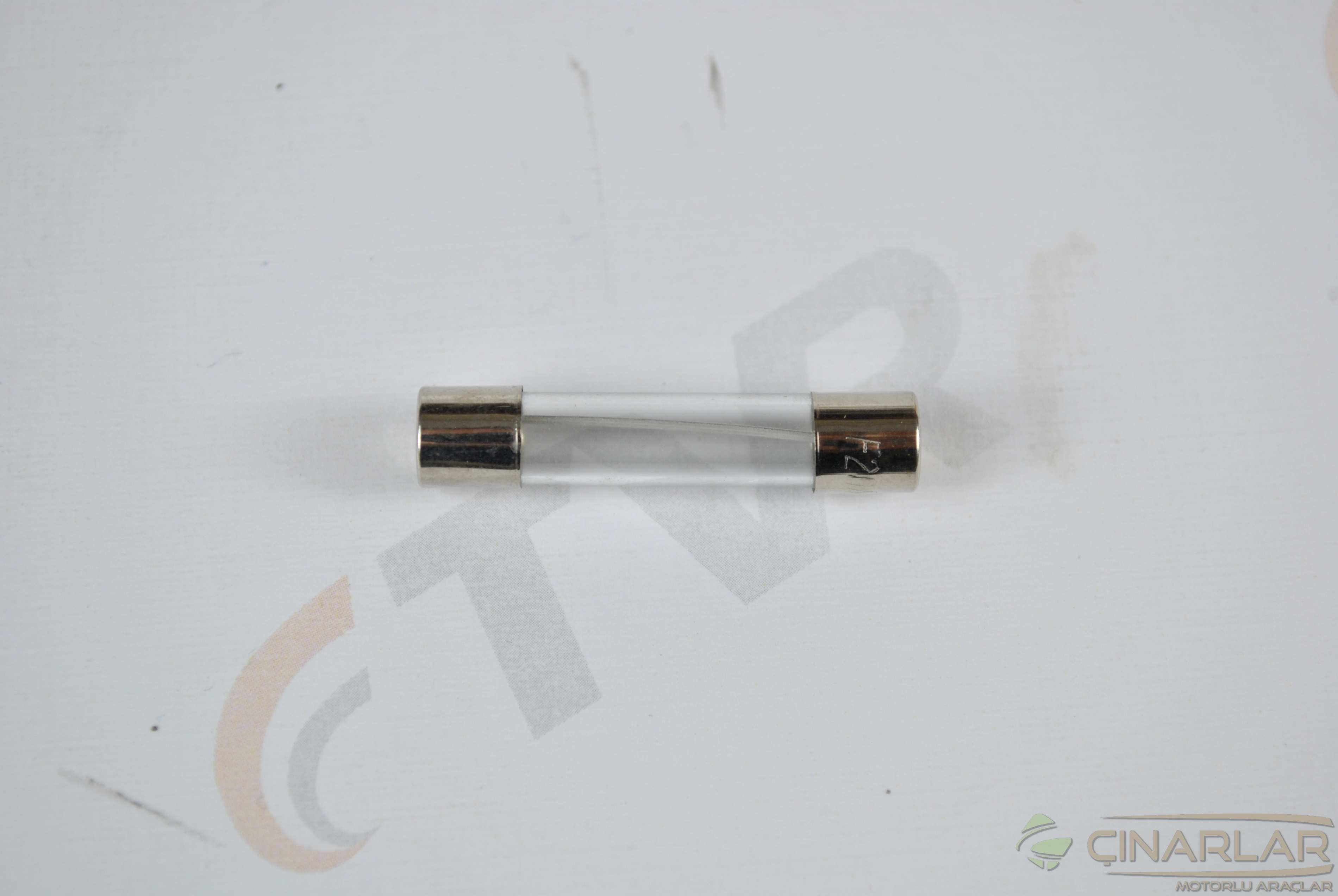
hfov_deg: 24.6
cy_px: 448
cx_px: 669
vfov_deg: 16.6
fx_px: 3070
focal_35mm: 82
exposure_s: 1/25
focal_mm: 55
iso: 200
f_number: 6.3
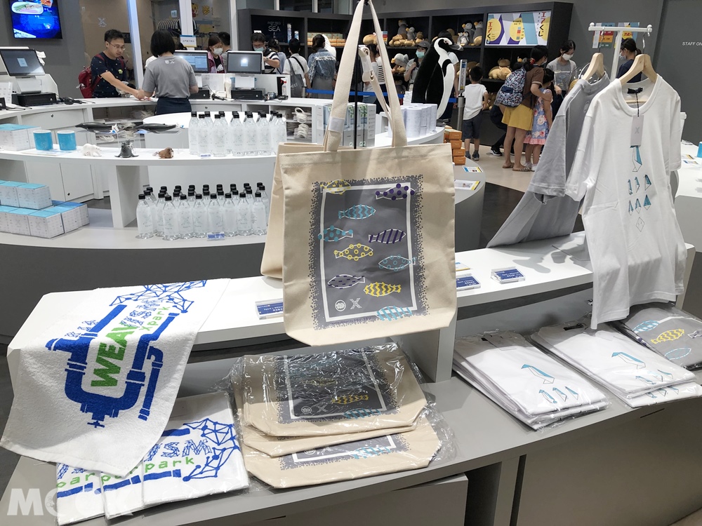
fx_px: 568
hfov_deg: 63.4
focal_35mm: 28
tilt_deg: -20.3
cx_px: 351
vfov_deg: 49.7
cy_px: 263
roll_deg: -0.4
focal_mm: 3.99
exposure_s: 1/40
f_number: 1.8
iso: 20
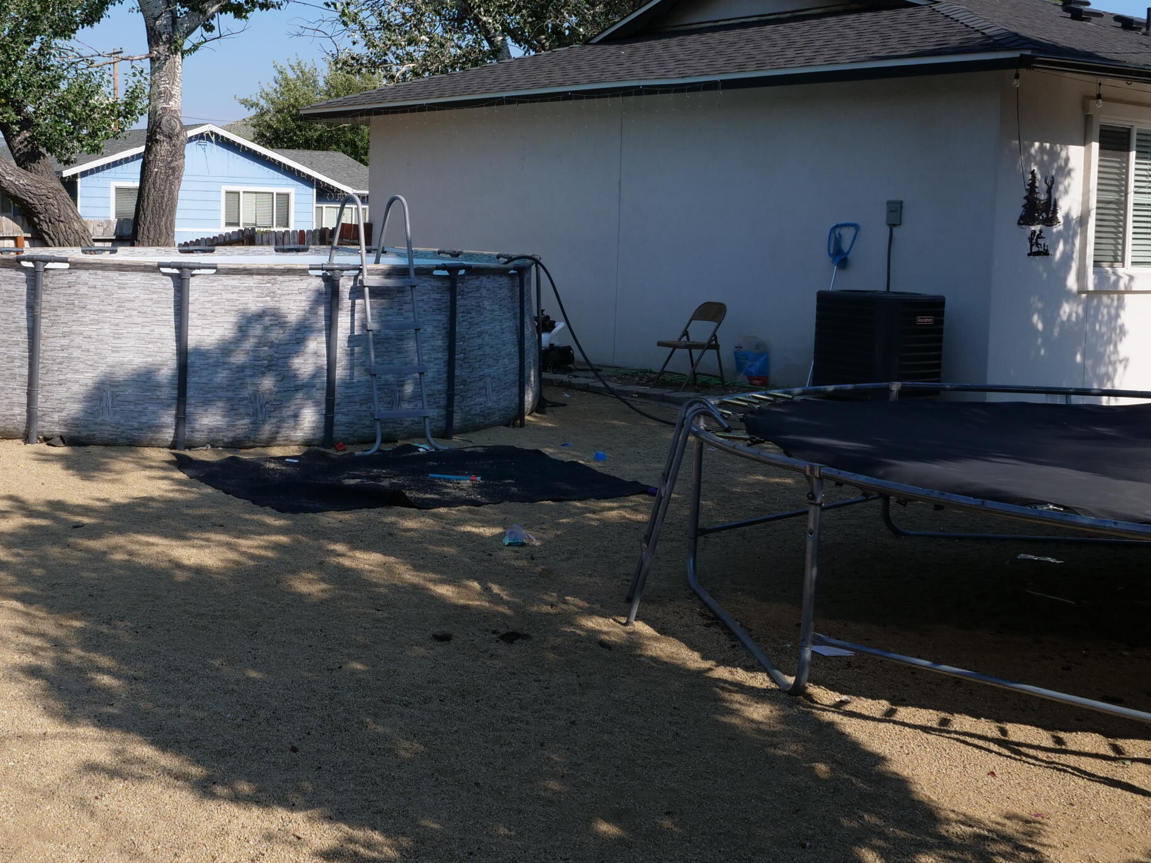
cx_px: 380
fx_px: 1629
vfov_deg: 29.6
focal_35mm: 49
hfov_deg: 38.5
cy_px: 330
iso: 200
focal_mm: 15
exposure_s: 1/500
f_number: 7.1
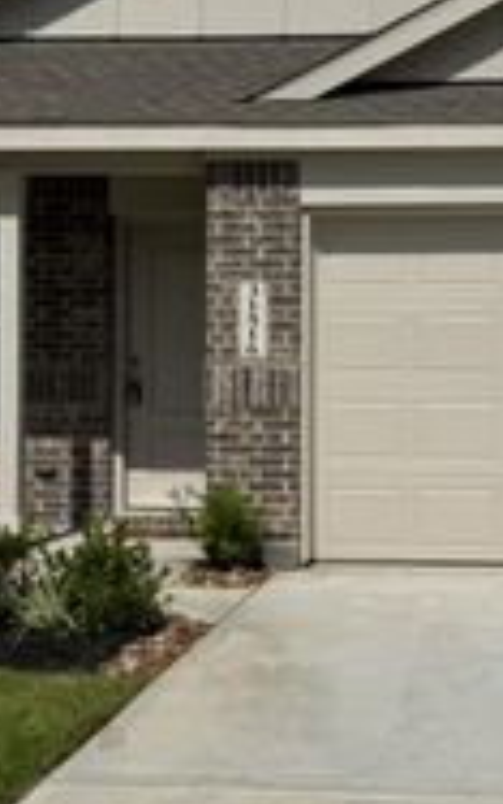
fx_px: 1490
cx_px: 421
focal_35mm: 68
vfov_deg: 30.2
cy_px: 402
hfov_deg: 18.9
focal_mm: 6.76
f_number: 1.78
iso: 64
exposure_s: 1/12346
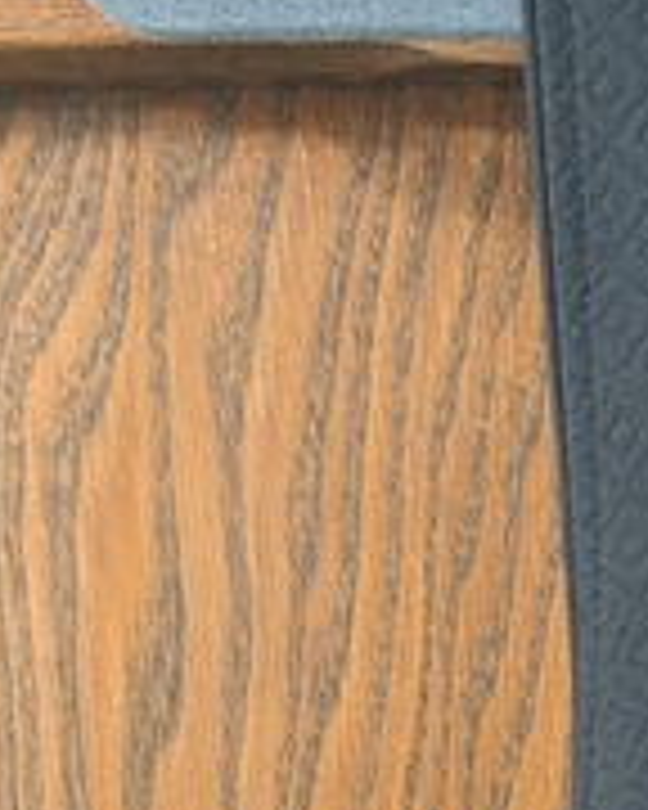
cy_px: 2030
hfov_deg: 8.5
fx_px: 4147
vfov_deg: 9.7
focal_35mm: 173
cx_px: 1274
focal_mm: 6.9
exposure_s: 1/42.6
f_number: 1.68
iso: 485
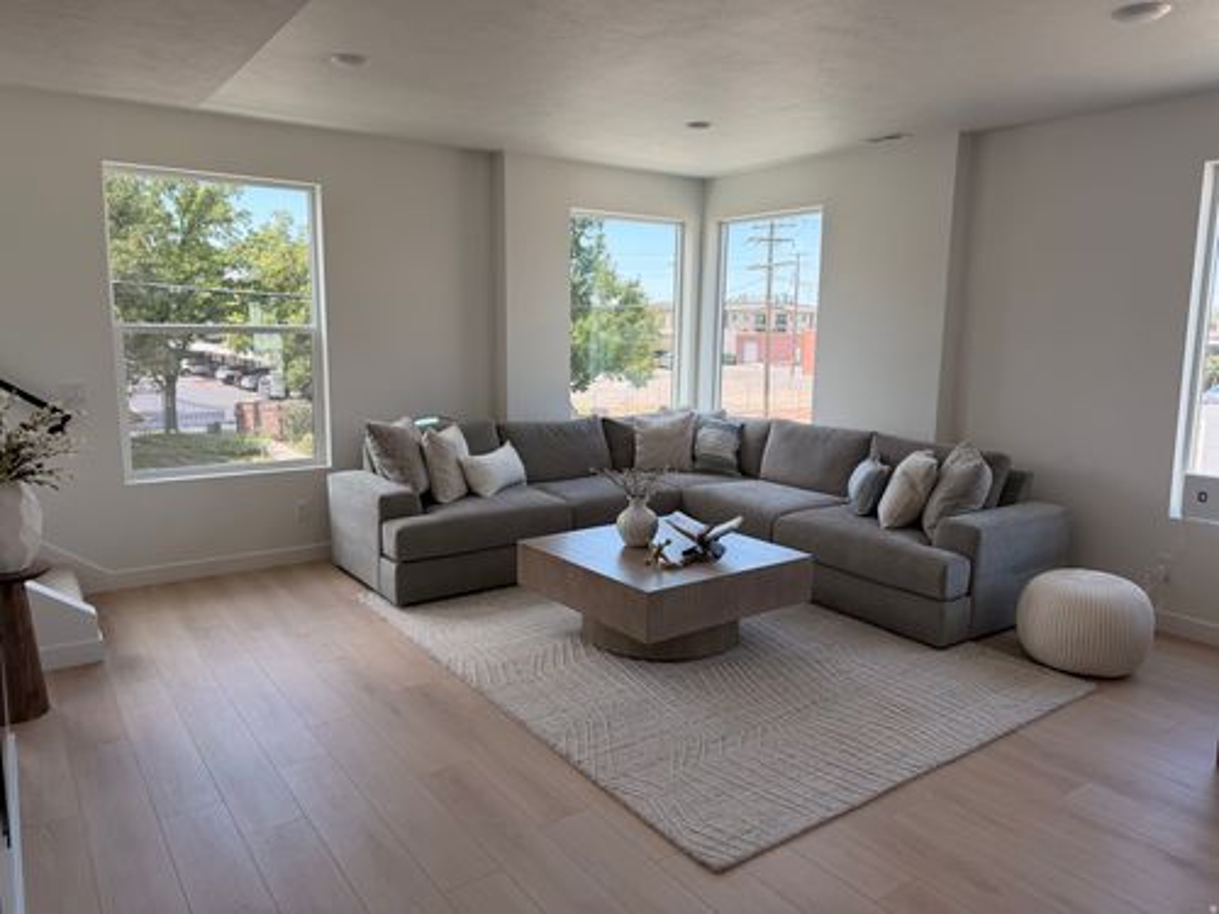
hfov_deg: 71.6
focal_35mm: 24
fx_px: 845
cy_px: 457
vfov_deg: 56.8
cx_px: 610
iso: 100
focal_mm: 6.76
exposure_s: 1/683
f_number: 1.78
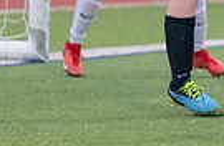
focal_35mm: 1283
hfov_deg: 1.6
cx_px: 490
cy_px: -196
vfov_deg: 1.1
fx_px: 7928
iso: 2000
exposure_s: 1/1000
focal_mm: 239
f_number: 4
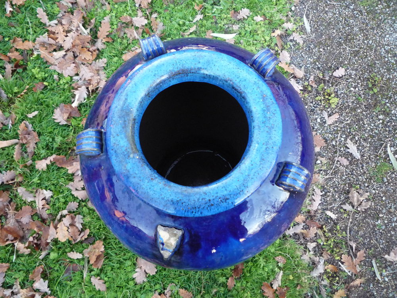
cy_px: 149
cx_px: 198
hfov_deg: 60.0
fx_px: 344
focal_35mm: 30
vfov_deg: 46.8
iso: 400
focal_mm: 5.2
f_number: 3.3
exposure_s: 1/25
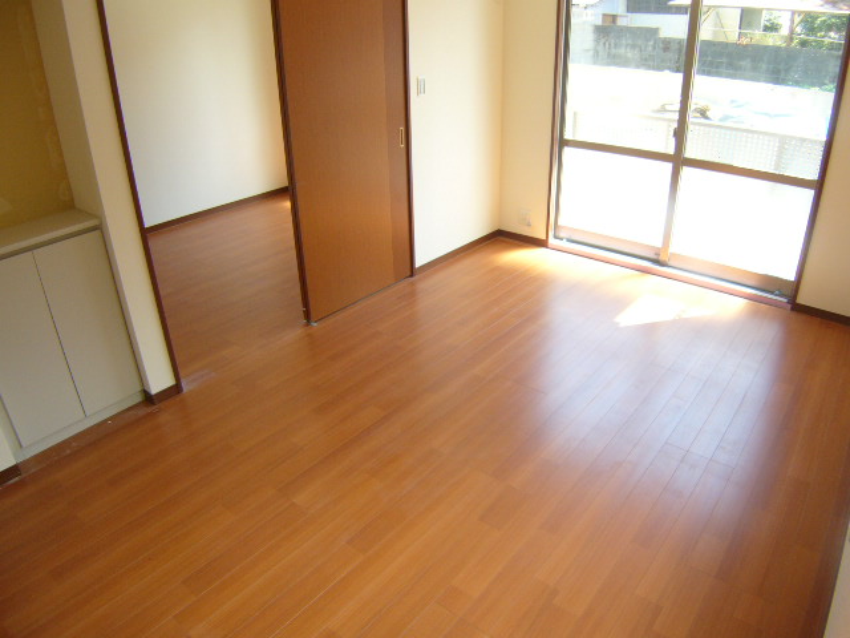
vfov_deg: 40.7
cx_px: 425
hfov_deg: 52.6
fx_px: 859
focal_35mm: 35
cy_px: 319
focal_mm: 5.8
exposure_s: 1/80
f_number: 2.8
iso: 100
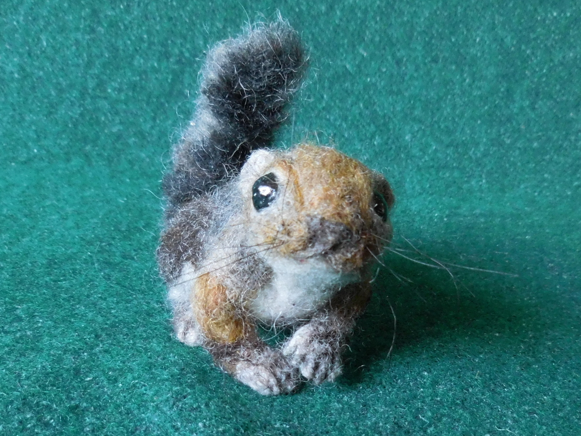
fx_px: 470
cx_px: 269
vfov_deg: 49.7
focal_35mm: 28
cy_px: 213
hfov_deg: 63.4
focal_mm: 4.5
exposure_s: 1/25
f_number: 3.3
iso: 400
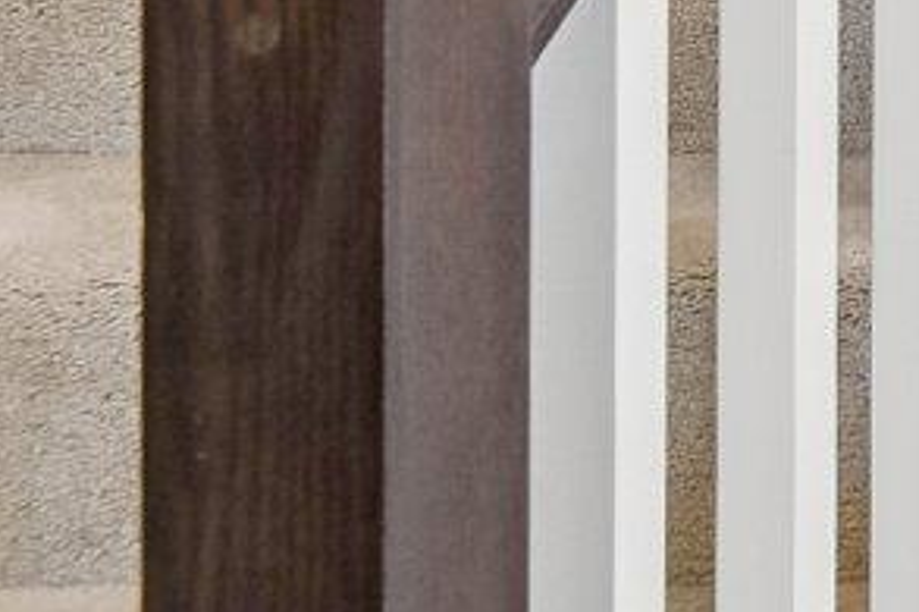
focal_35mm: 112
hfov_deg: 10.8
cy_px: -450
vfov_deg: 11.4
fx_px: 2857
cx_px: 2857
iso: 400
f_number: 8
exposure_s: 1/40
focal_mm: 16
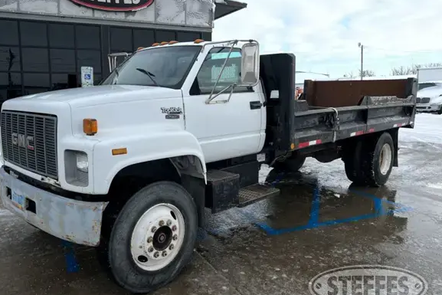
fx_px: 368
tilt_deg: -6.0
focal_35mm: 30
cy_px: 133
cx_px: 199
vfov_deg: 43.6
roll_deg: +1.4
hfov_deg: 61.8
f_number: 1.5
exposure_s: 1/2994
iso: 50
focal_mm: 5.7
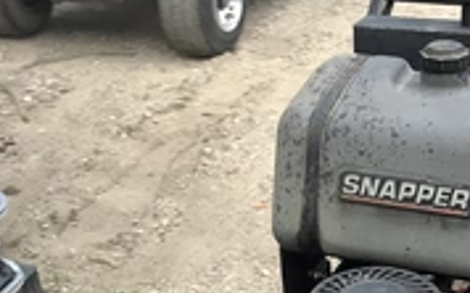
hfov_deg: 27.5
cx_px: 354
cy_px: 341
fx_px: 947
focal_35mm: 74
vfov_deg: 16.9
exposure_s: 1/60
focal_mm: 3.3
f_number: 2.4
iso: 64
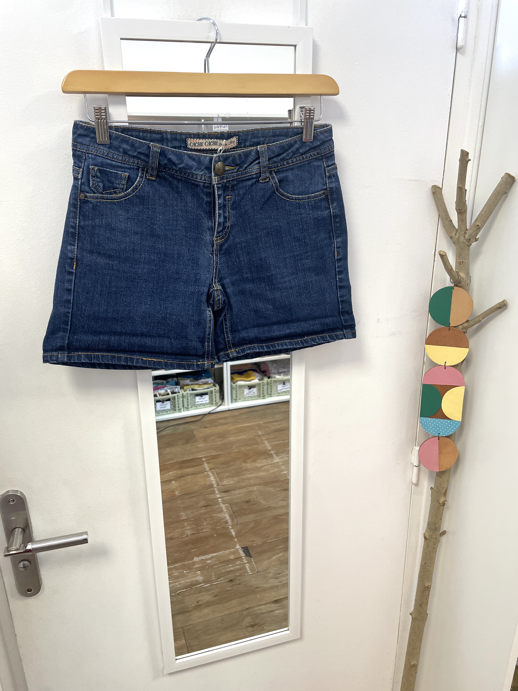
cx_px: 259
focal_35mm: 26
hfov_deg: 53.1
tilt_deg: -20.7
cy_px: 346
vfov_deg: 67.3
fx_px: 519
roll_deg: +2.1
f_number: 1.6
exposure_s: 1/100
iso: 125
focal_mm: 4.2
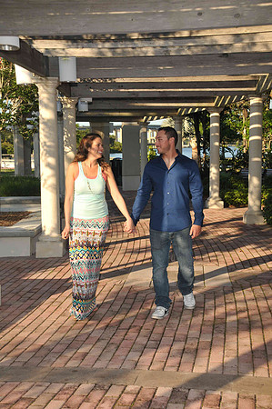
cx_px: 136
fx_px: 596
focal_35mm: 52
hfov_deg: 25.7
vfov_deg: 37.9
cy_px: 204
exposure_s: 1/250
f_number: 5.6
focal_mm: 35
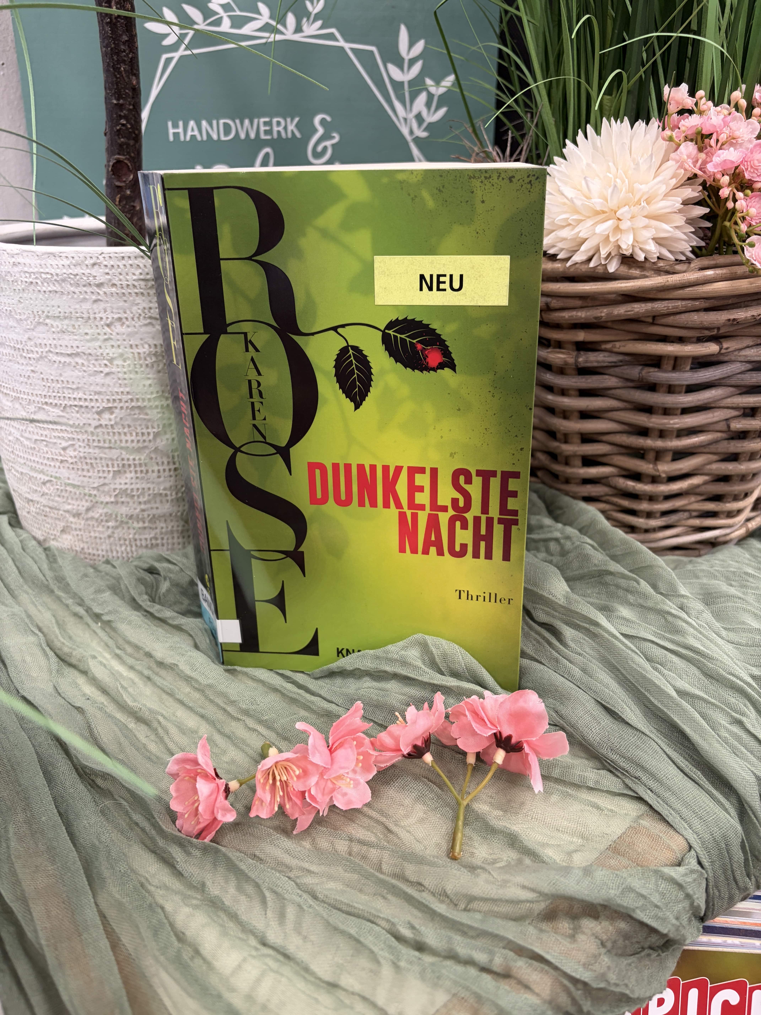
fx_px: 762
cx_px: 380
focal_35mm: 26
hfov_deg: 53.1
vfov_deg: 67.3
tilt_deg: -24.3
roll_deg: +0.5
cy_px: 508
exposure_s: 1/96
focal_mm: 5.96
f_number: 1.6
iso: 125
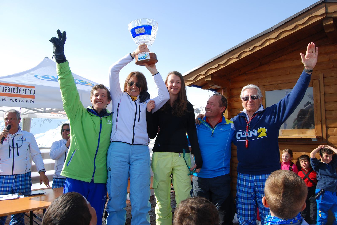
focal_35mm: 27
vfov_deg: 48.0
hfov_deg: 67.3
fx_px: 253
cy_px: 112
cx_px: 168
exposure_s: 1/250
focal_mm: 18
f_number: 5.6
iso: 100
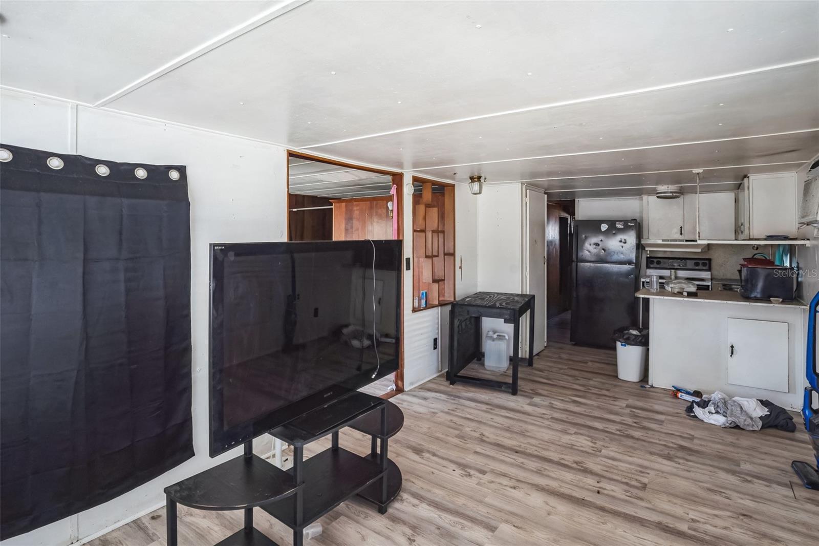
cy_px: 273
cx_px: 410
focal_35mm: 17
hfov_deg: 93.3
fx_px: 387
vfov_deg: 70.4
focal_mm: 17
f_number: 8
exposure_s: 1/10
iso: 200
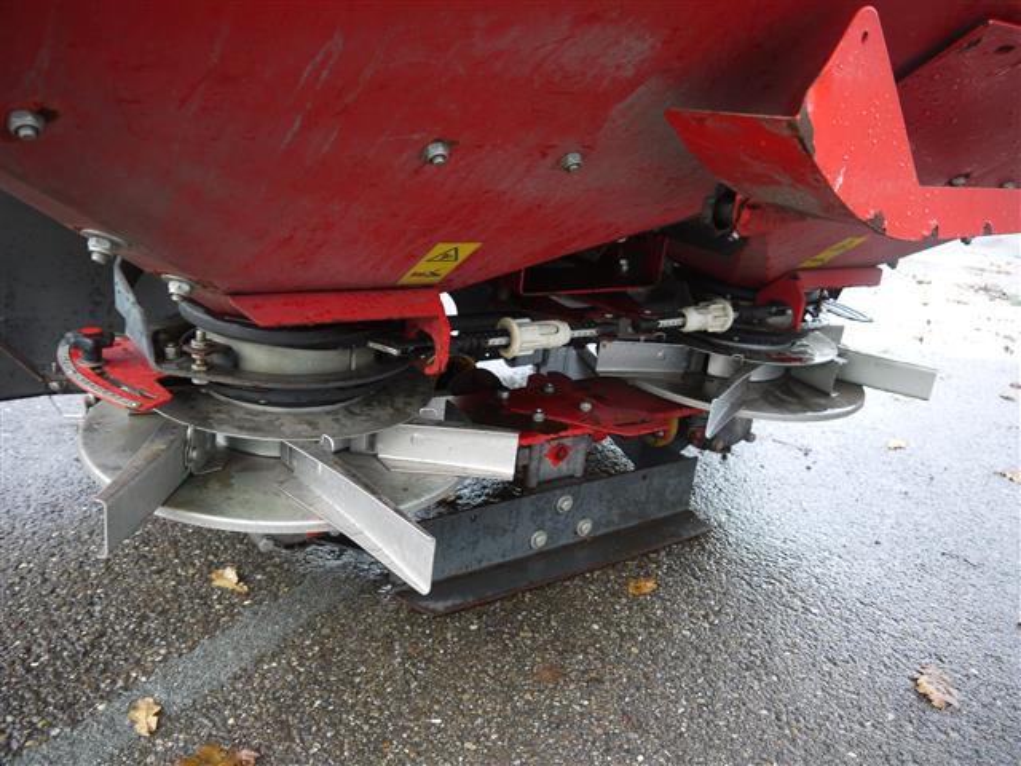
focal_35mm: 30
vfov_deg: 46.8
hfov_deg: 60.0
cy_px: 383
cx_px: 510
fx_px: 885
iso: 200
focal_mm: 15
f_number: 3.5
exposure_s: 1/60
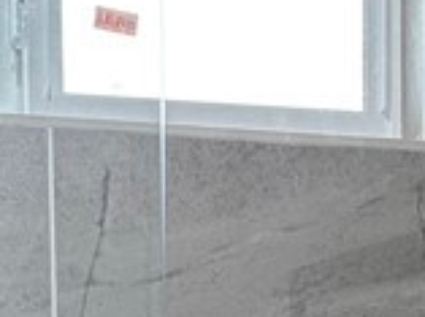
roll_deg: +0.0
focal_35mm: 170
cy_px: 742
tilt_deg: -7.2
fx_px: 2082
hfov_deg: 11.6
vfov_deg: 8.1
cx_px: 298
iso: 100
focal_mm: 5.96
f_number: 1.6
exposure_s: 1/120
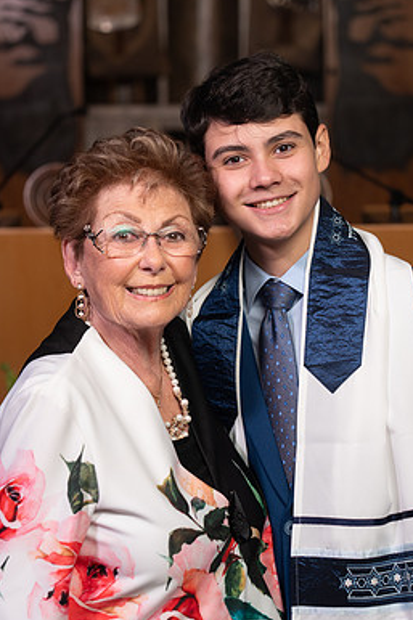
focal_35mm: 119
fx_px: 2049
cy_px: 337
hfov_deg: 11.5
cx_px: 212
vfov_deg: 17.2
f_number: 4
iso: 500
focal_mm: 102
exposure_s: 1/250
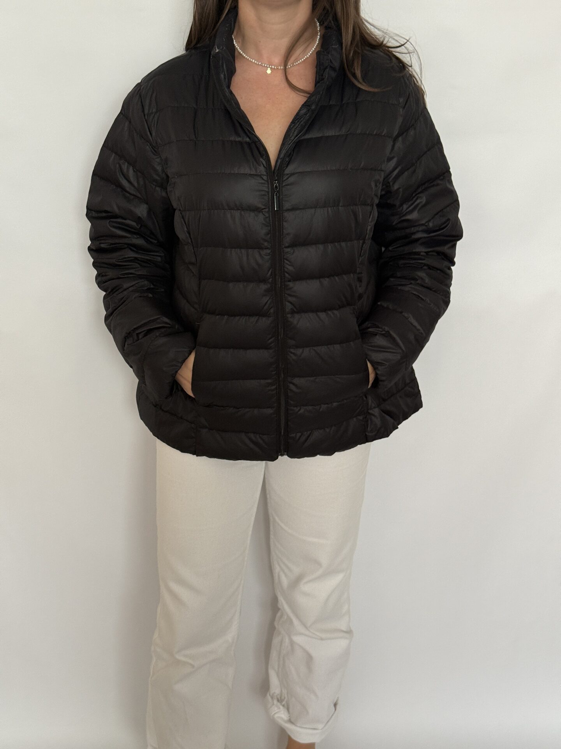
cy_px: 374
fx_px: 1037
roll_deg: -1.3
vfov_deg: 39.7
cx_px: 280
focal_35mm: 48
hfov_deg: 30.3
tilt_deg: -20.2
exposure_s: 1/60
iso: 250
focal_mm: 6.76
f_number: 1.78
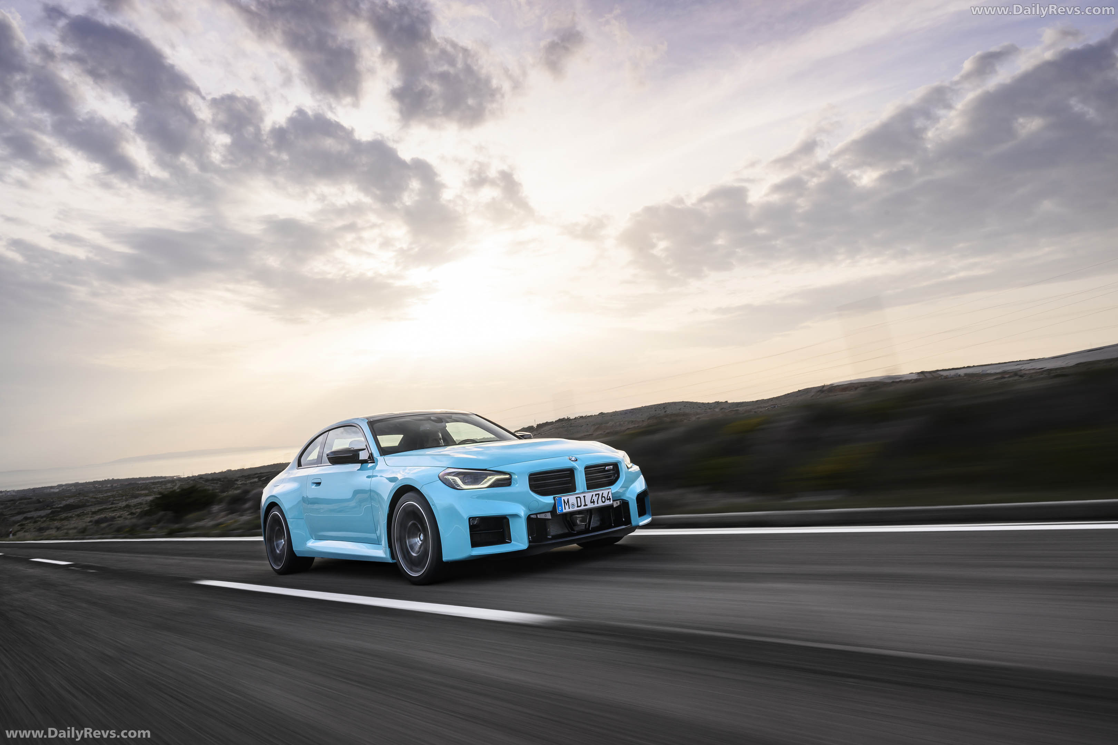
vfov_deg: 49.6
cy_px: 372
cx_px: 559
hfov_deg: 69.4
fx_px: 807
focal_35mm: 26
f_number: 16
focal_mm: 26
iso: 80
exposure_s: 1/20
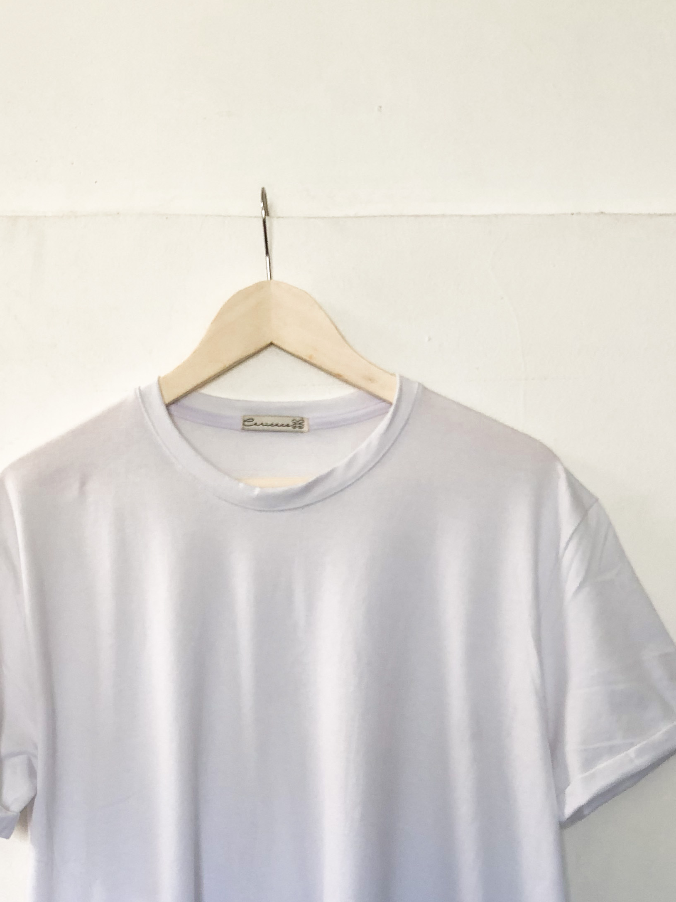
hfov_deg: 28.0
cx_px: 282
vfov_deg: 34.7
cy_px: 814
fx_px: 1354
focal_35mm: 52
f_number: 1.8
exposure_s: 1/40
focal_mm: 3.99
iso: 25
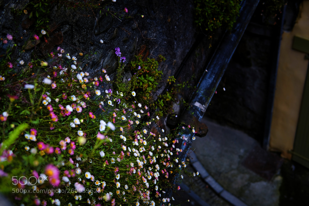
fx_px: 455
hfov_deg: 37.5
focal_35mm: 53
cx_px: 154
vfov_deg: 25.5
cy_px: 103
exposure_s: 1/40
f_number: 4
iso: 250
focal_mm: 35
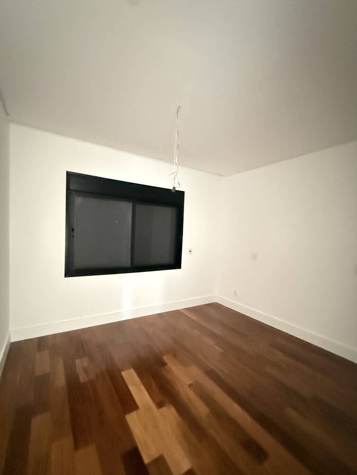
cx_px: 177
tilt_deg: -3.1
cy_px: 245
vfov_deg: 98.1
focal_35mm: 15
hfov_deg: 81.7
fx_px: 206
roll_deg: -2.7
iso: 2500
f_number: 2.2
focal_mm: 2.22
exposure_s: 1/30
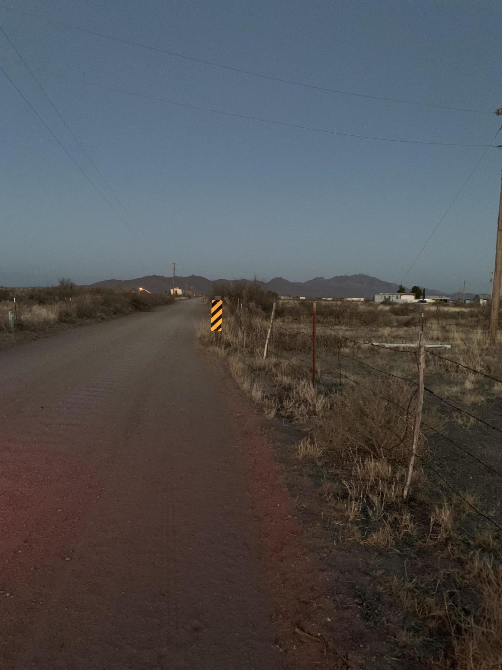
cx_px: 251
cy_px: 335
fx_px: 503
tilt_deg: -3.9
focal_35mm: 26
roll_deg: -0.5
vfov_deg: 67.3
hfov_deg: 53.1
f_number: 1.8
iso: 800
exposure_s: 1/19
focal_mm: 4.25
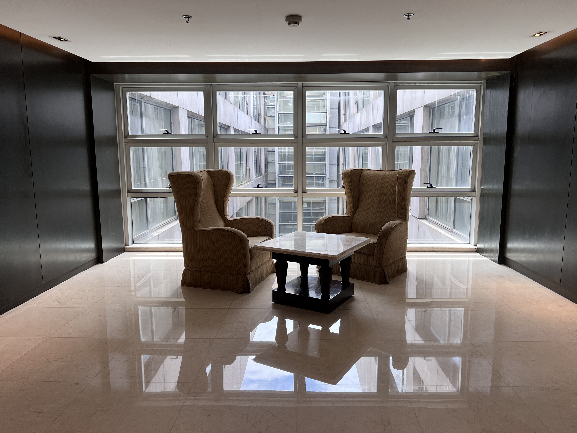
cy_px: 216
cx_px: 288
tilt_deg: -8.9
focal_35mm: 26
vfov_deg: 53.1
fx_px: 433
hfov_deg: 67.3
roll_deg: +0.7
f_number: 1.5
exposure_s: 1/367
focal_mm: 5.7
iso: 50
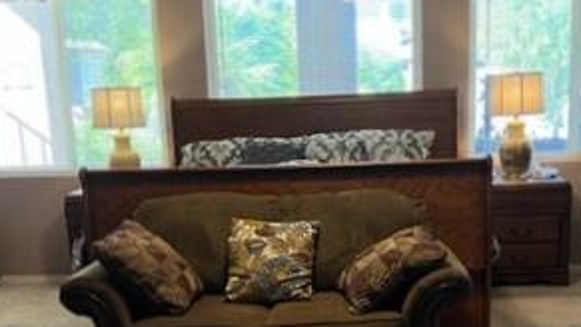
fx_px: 817
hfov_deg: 39.1
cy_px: 224
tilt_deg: -13.4
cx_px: 304
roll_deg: +2.4
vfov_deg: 22.5
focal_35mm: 53
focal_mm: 5.7
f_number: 1.5
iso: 100
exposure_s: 1/60
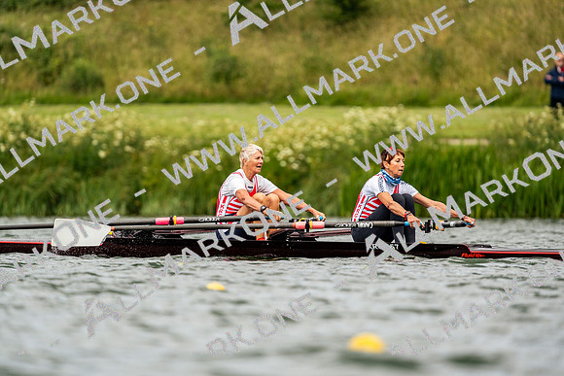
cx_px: 282
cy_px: 188
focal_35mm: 600
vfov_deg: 2.3
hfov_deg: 3.4
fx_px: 9402
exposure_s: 1/2000
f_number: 6.3
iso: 500
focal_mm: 600
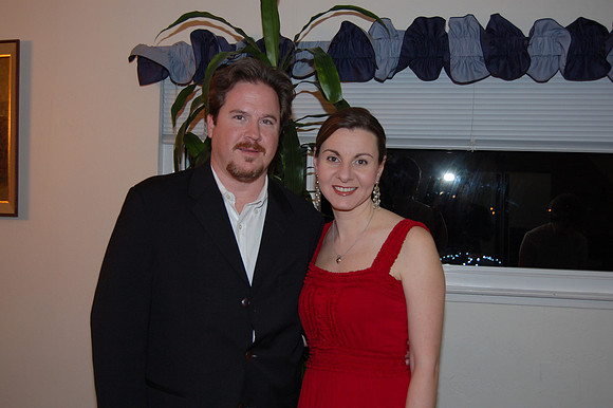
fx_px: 664
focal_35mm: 39
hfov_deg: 49.6
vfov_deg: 34.2
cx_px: 306
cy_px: 204
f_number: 4.2
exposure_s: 1/60
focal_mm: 26
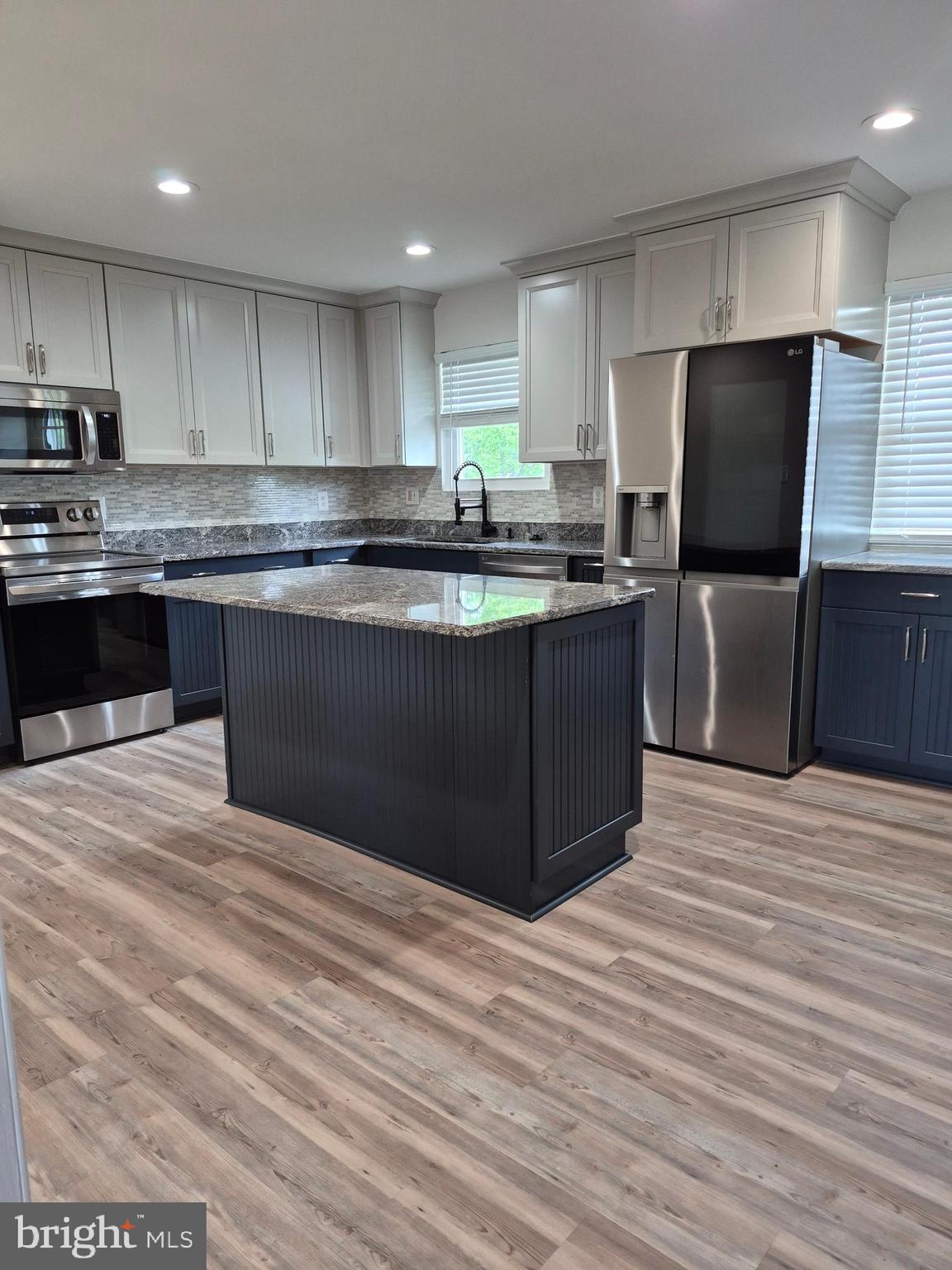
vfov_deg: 73.9
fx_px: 843
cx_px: 476
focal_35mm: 23
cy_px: 635
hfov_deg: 58.9
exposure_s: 1/120
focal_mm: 5.4
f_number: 1.8
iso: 200
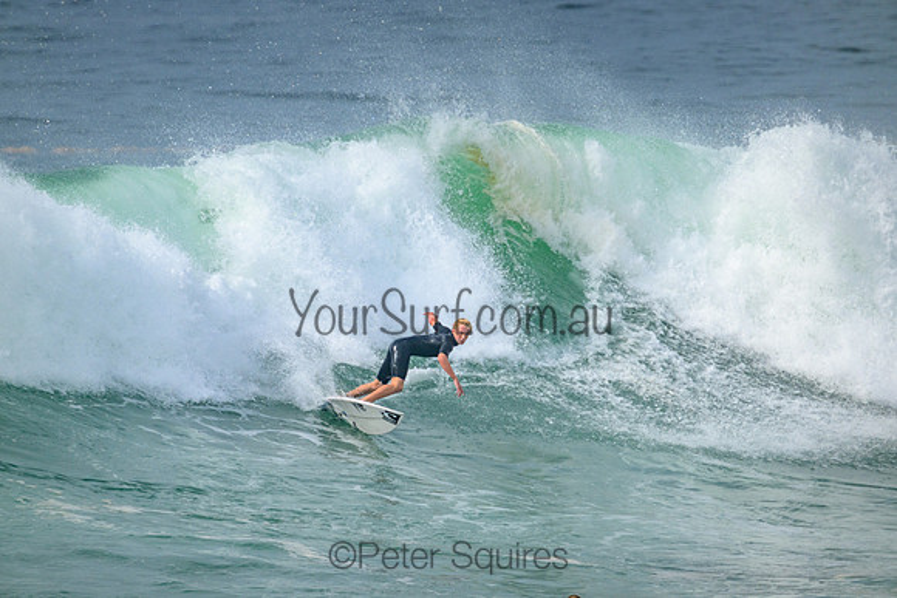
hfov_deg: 2.6
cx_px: 448
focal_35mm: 800
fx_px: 19937
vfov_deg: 1.7
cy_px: 299
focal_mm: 800
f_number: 11
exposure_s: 1/2500
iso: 800
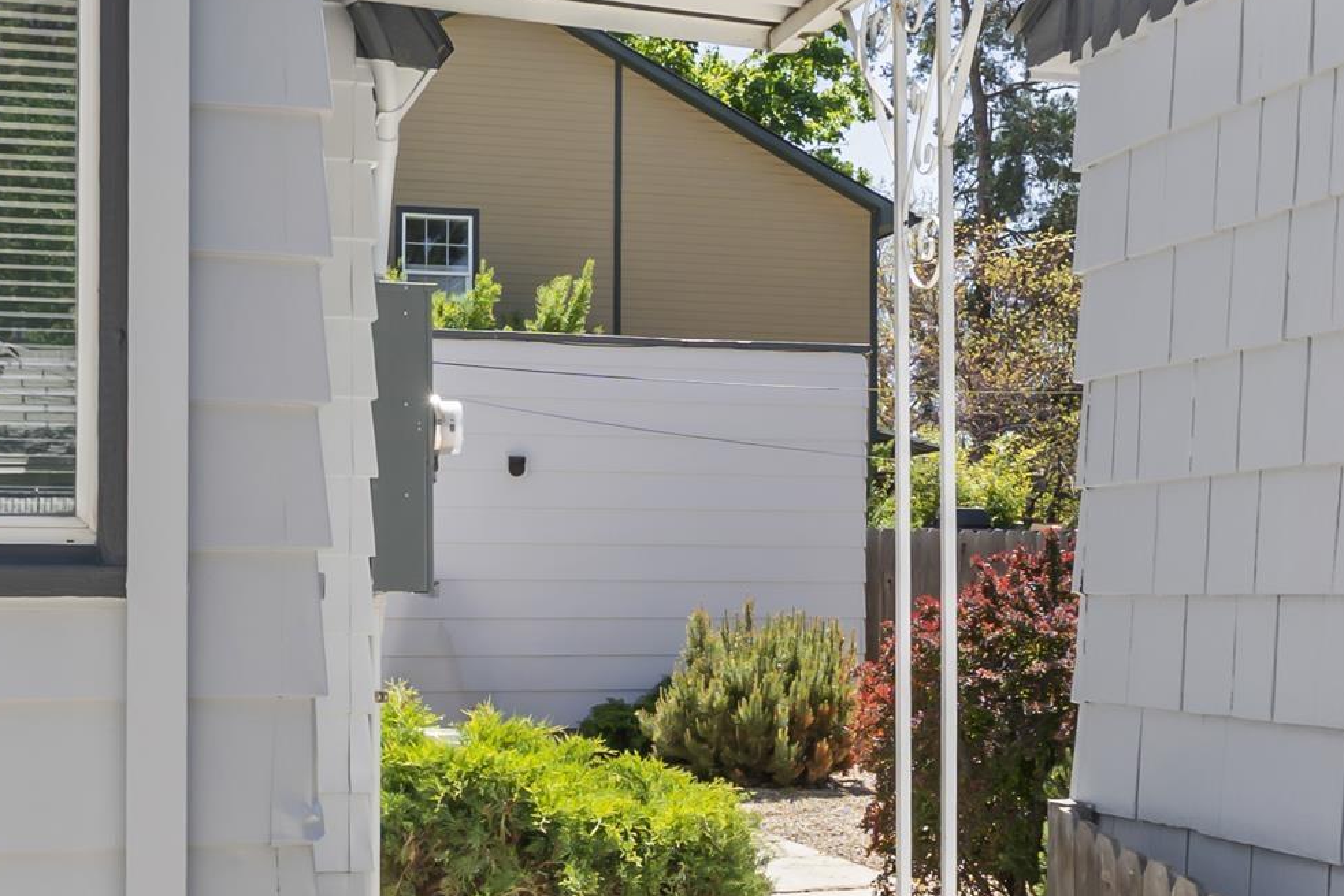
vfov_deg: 24.1
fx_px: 2091
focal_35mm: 56
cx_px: 667
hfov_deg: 35.6
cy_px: 596
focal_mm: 15
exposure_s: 1/160
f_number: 7.1
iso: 125
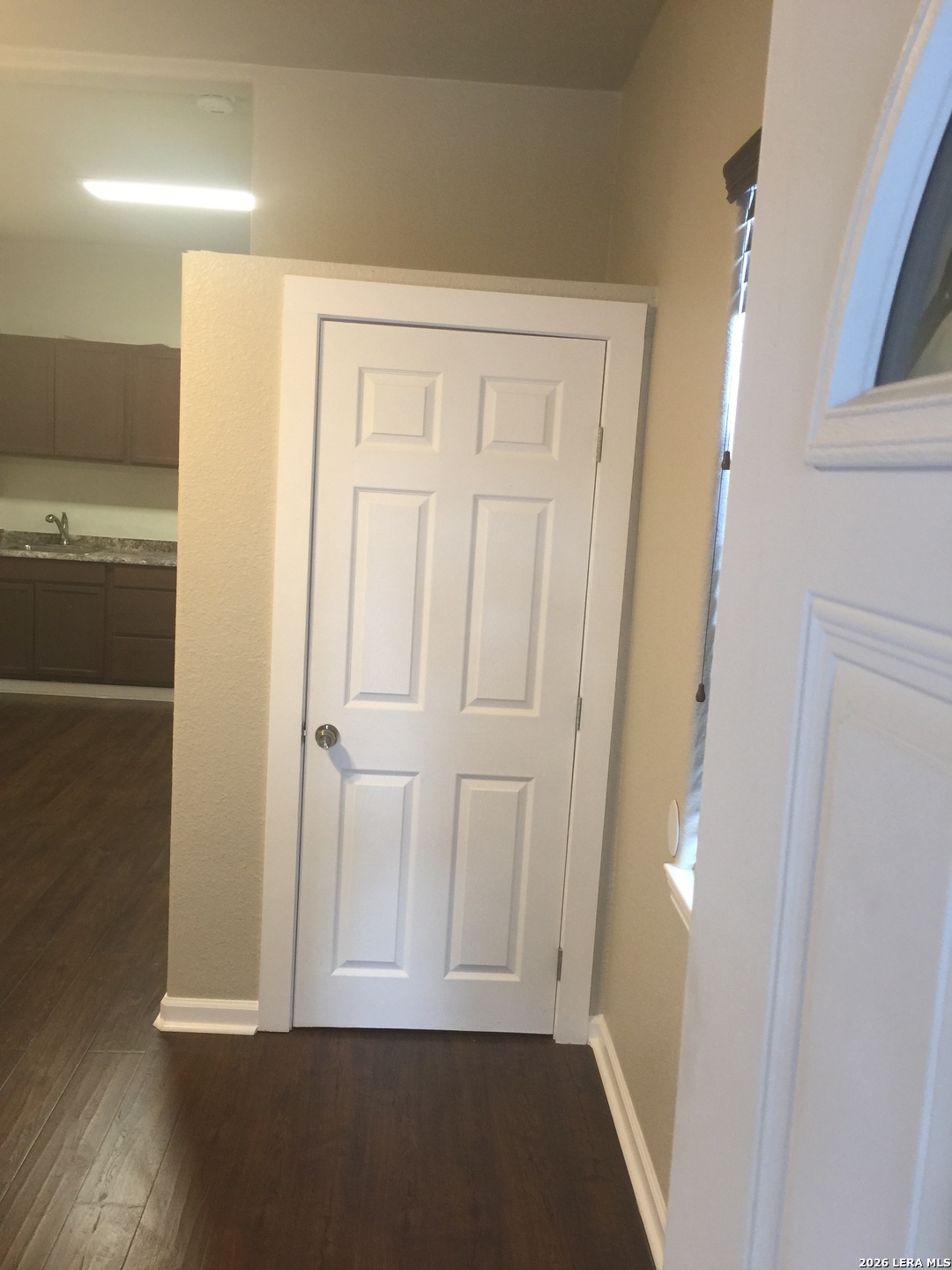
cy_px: 635
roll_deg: -4.5
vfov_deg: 61.7
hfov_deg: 48.2
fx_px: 1063
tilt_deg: -7.1
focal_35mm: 29
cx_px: 476
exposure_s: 1/15
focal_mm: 4.15
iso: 50
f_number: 2.2
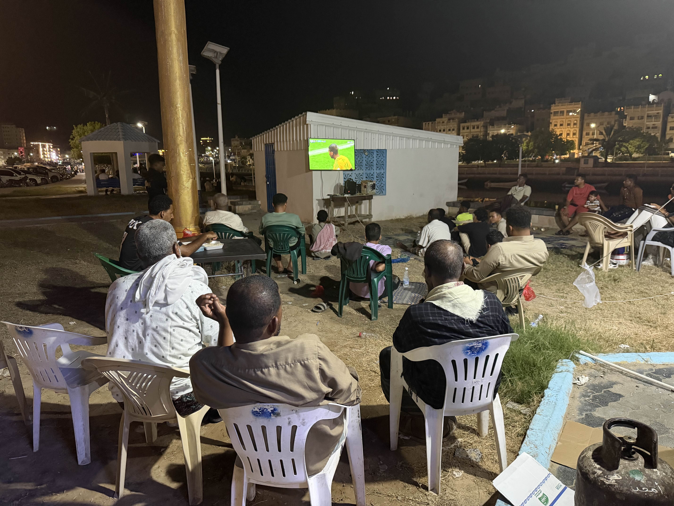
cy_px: 253
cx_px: 337
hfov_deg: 71.6
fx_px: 467
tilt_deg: -10.7
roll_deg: +1.3
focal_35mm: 24
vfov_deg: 56.8
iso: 800
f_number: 1.78
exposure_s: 1/33
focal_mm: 6.76
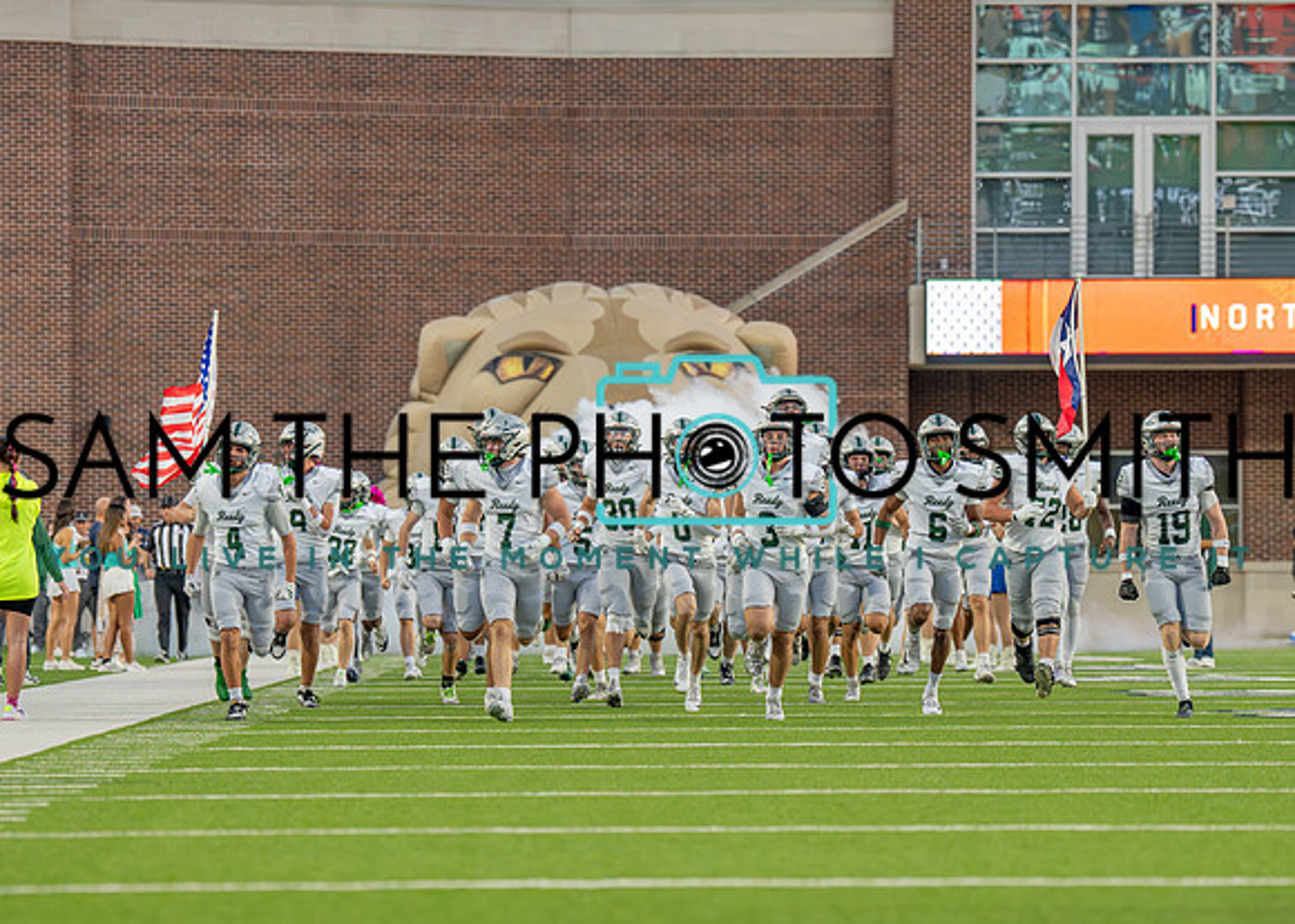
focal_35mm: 221
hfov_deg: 9.1
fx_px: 8118
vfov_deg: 6.5
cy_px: 493
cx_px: 648
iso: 1250
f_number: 2.8
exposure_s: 1/1600
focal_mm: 122
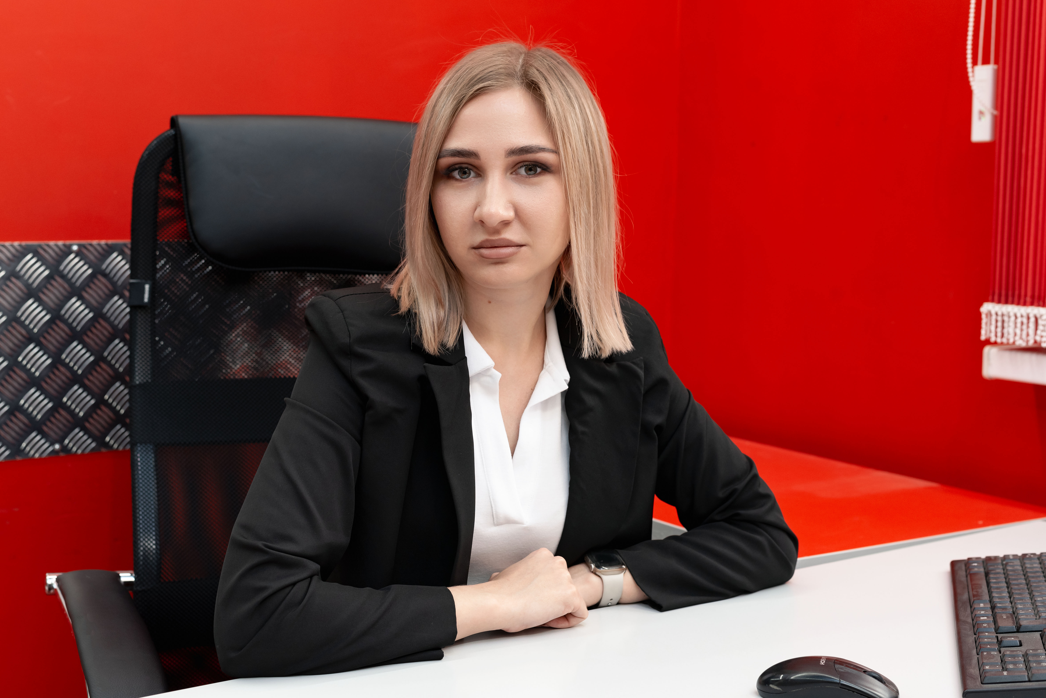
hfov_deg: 39.6
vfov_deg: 27.0
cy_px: 349
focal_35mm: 50
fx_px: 1453
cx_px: 523
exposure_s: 1/125
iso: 400
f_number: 5.6
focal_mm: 50
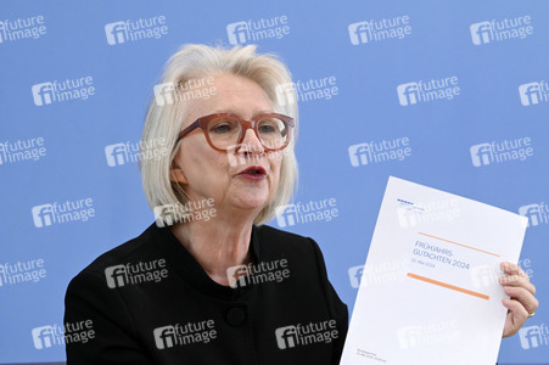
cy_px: 182
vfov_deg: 10.1
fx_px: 2057
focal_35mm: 135
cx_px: 274
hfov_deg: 15.2
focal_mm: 135
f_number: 7.1
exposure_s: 1/1250
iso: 5000
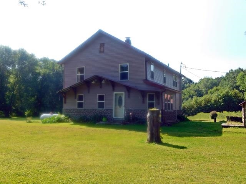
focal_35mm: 36
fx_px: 256
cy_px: 92
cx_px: 123
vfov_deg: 39.7
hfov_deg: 51.4
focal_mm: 6.3
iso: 125
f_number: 3.5
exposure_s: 1/640
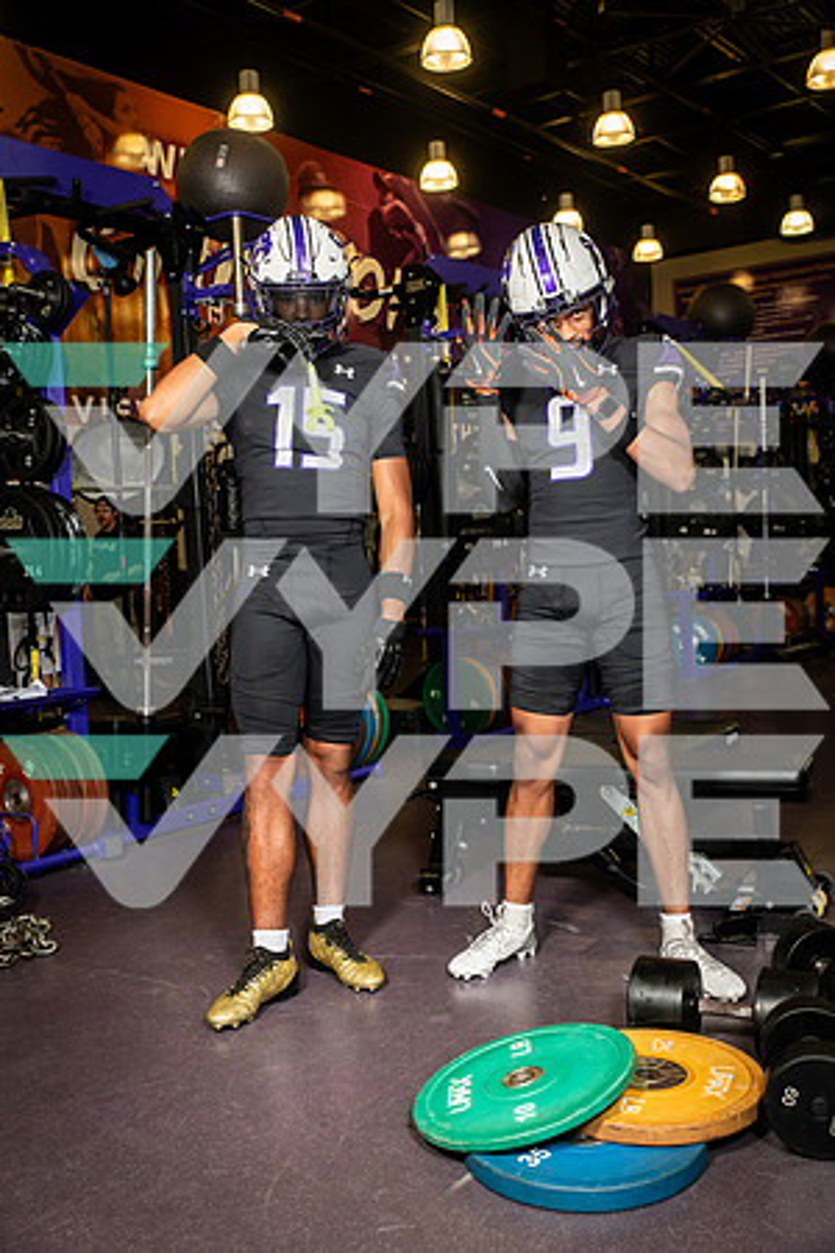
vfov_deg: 53.1
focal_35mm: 36
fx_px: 1252
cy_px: 626
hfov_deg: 36.9
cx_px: 418
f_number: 5.6
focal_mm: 36
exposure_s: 1/250
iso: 500
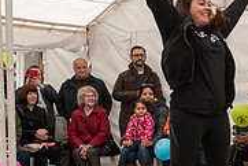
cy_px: 127
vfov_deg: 12.2
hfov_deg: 17.5
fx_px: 772
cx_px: 282
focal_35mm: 112
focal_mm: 35
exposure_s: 1/320
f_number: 8
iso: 1400
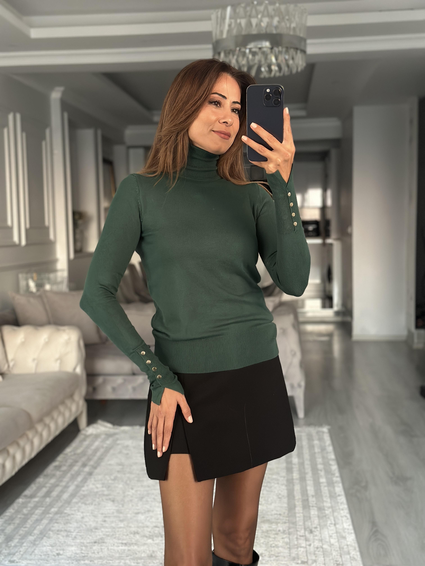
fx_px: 786
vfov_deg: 39.7
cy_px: 283
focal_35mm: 48
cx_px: 212
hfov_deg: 30.3
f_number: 1.78
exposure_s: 1/40
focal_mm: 6.86
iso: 400
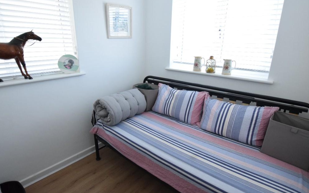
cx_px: 149
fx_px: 160
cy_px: 92
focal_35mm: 19
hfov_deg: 88.0
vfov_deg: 62.2
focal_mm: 12
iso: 3200
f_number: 5
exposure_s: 1/125
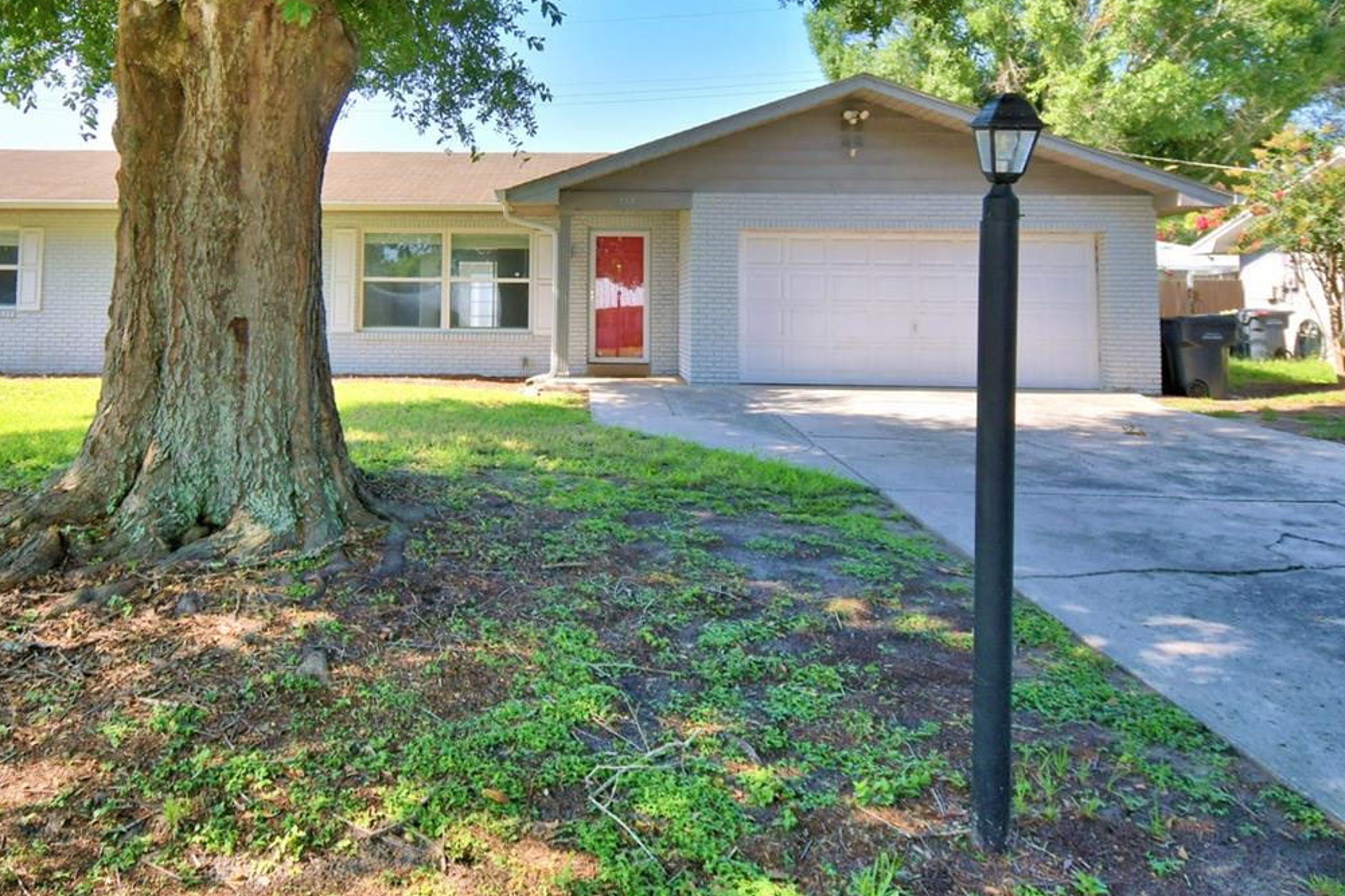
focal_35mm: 24
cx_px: 562
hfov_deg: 73.2
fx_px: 896
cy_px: 245
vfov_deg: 51.3
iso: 160
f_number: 4.5
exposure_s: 1/500
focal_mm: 10
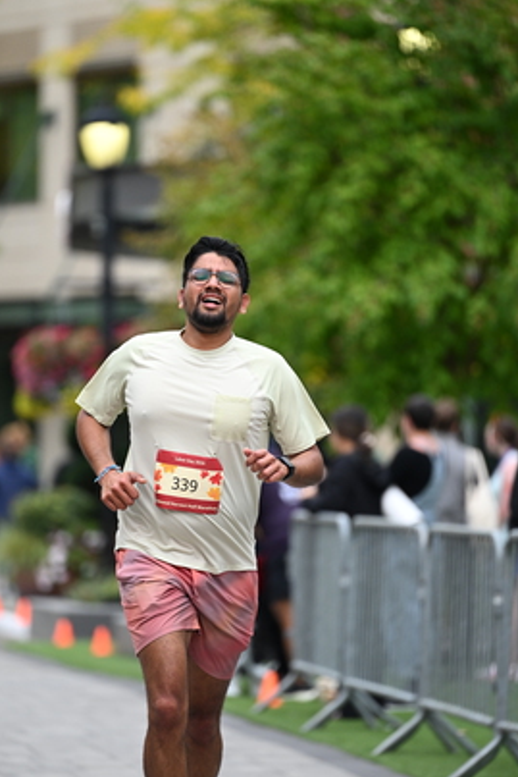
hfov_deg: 5.0
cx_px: 207
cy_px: 399
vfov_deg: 7.5
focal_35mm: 273
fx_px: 5887
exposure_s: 1/2000
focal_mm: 200
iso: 640
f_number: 2.8
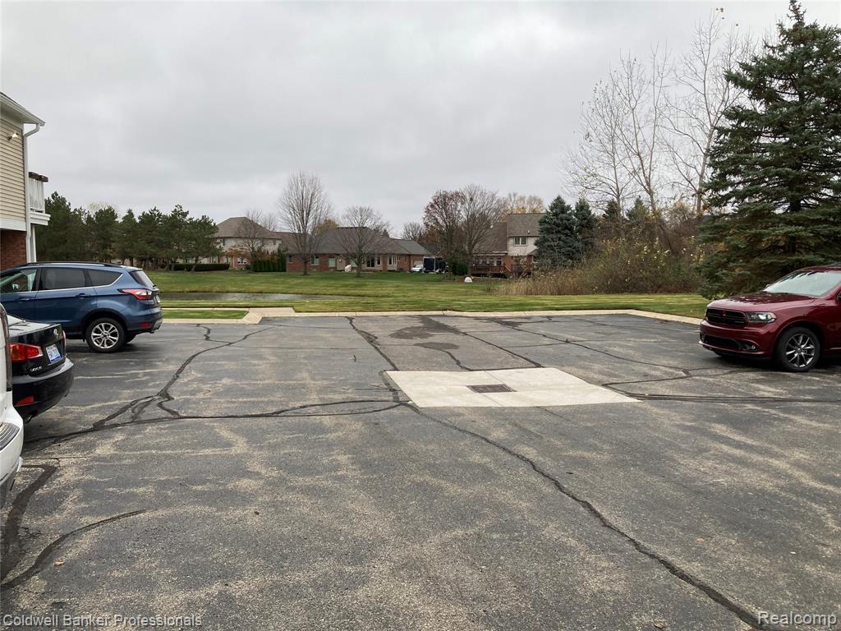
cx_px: 420
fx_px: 680
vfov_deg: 49.7
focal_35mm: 28
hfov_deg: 63.4
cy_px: 316
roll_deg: -0.6
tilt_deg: -2.9
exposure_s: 1/365
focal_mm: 3.99
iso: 20
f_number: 1.8
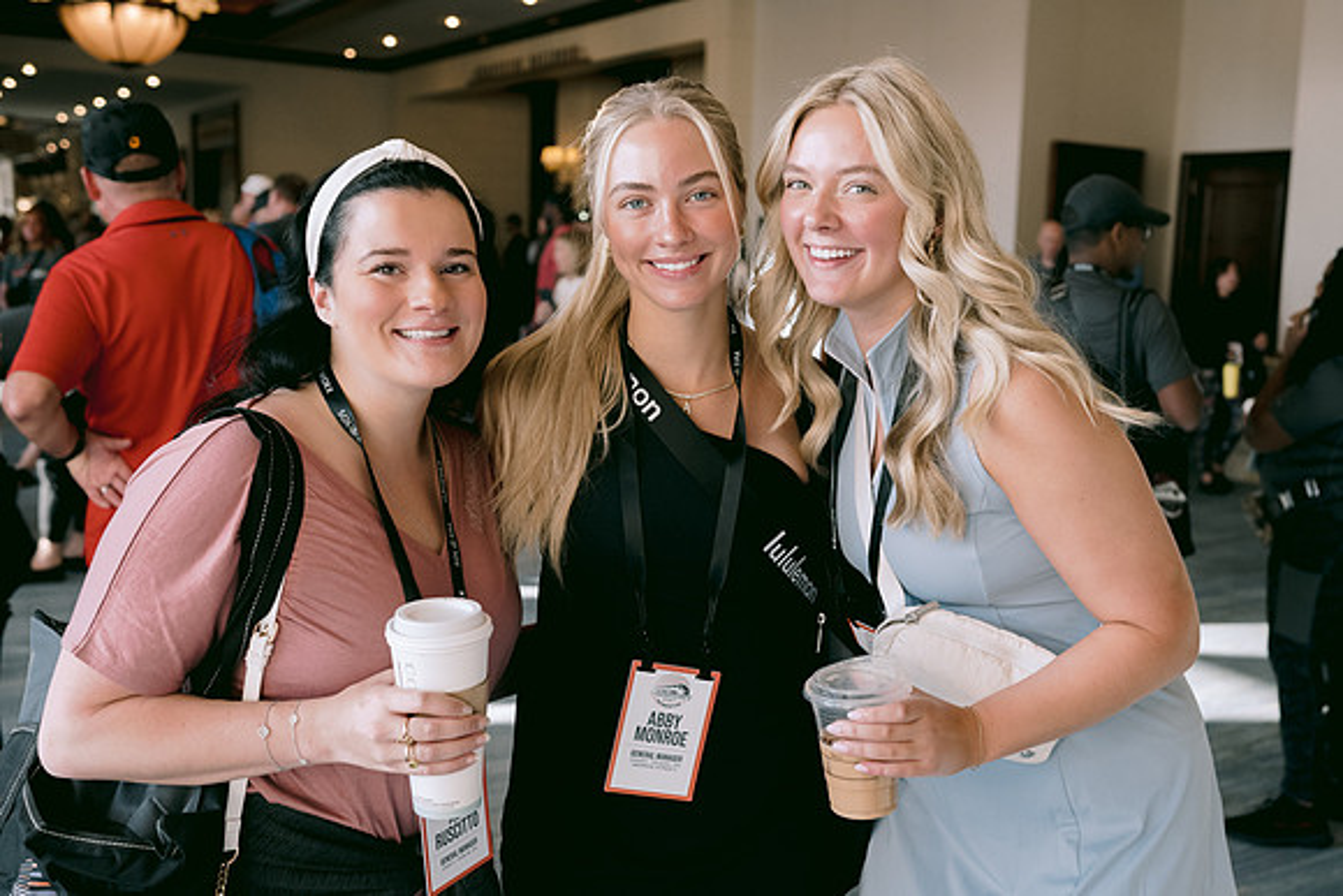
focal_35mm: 38
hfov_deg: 50.8
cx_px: 727
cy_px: 448
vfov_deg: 35.2
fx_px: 1413
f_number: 3.5
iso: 800
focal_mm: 35
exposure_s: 1/400
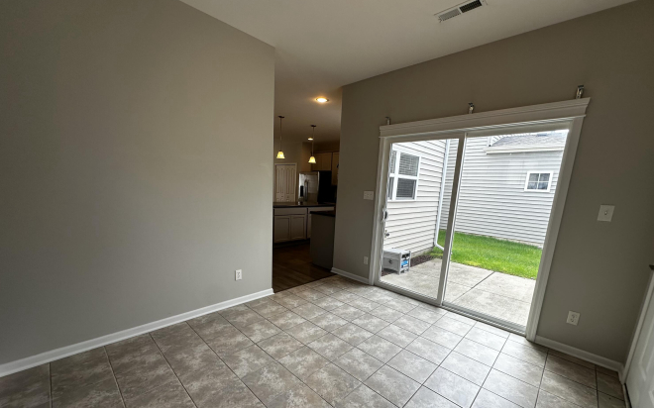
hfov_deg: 101.5
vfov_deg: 74.2
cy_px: 238
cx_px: 327
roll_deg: -3.2
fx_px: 267
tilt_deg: -10.4
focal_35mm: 15
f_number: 2.2
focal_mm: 2.22
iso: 40
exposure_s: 1/161
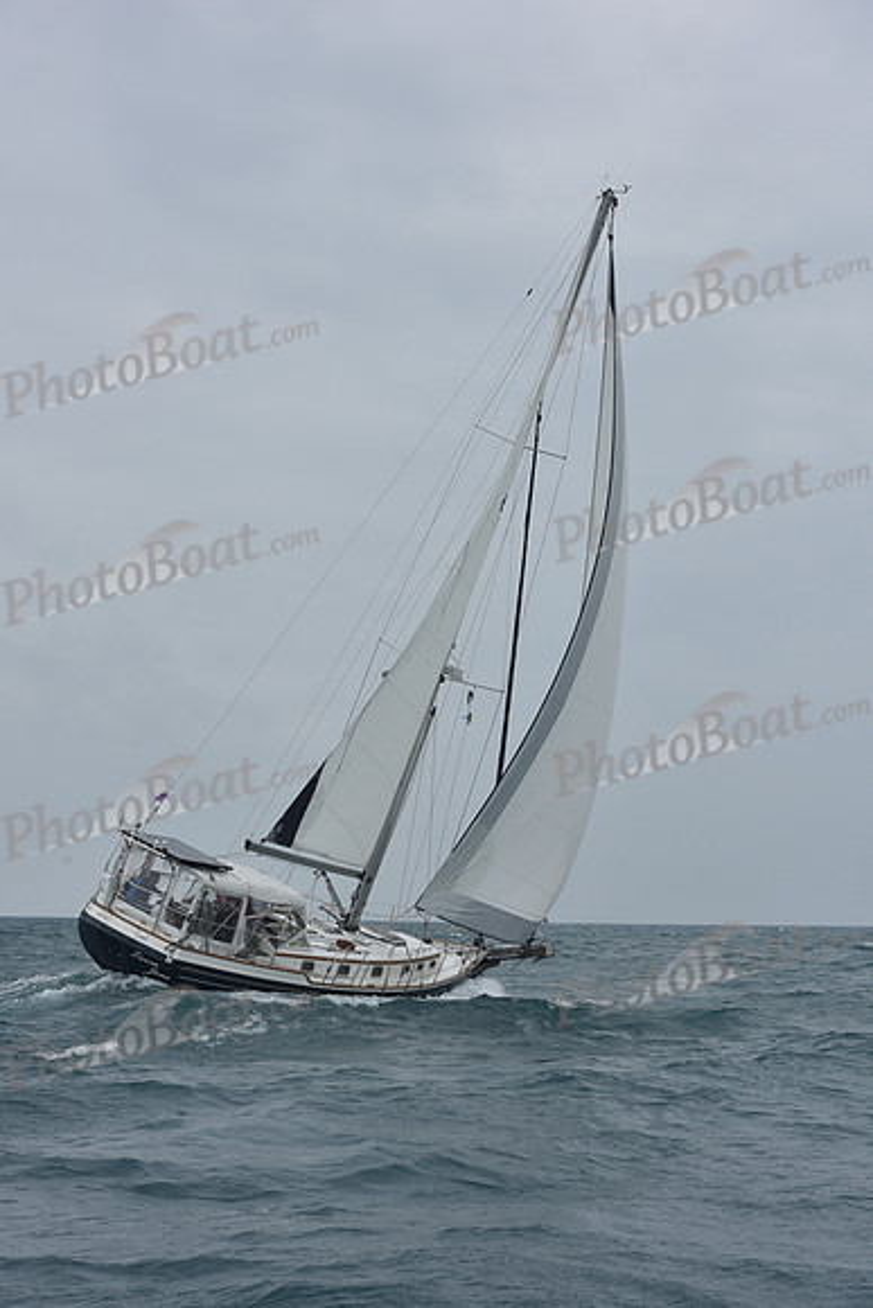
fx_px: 2545
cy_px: 654
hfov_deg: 19.5
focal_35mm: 70
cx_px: 436
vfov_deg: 28.8
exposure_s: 1/800
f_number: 9
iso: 250
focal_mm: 70
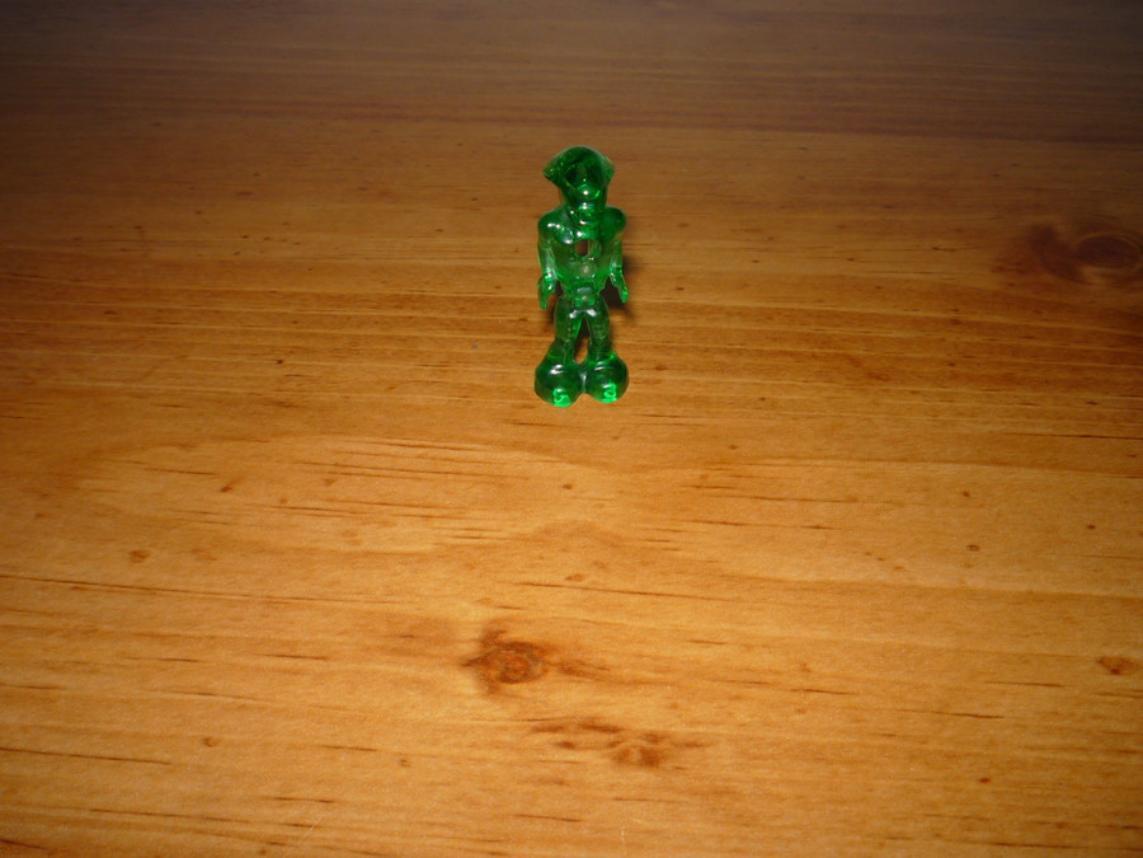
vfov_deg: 44.2
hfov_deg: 56.8
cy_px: 429
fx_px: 1057
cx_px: 572
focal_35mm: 32
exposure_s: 1/30
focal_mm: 5.2
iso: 100
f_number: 4
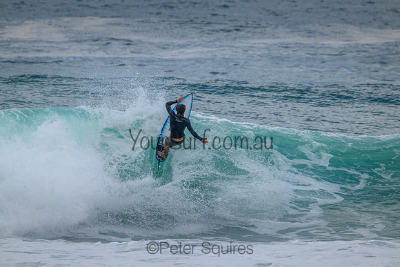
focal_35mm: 800
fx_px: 8891
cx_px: 200
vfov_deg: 1.7
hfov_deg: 2.6
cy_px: 134
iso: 900
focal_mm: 800
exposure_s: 1/2000
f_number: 11
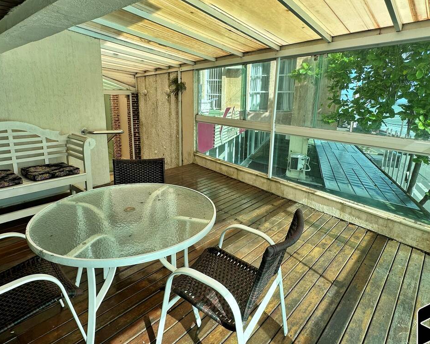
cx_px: 211
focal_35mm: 21
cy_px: 159
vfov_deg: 65.5
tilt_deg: -12.8
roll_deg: -1.4
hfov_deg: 77.6
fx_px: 267
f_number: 2.2
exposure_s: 1/932
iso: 40
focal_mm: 2.22
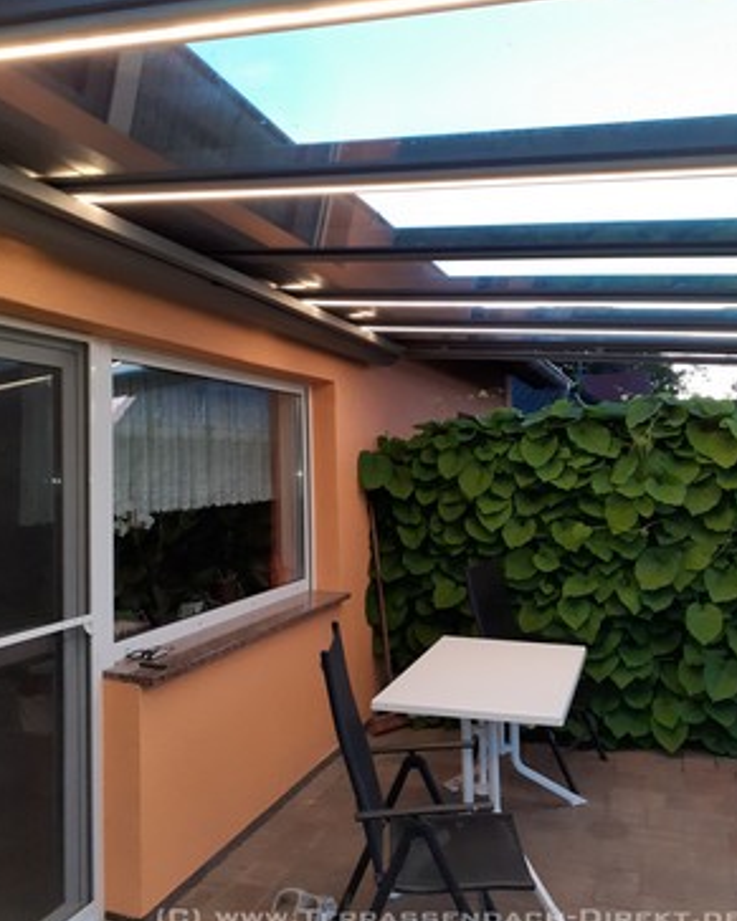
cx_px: 365
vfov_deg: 60.4
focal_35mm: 29
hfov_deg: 50.0
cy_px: 428
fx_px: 791
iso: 125
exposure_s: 1/50
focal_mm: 3.6
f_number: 1.9
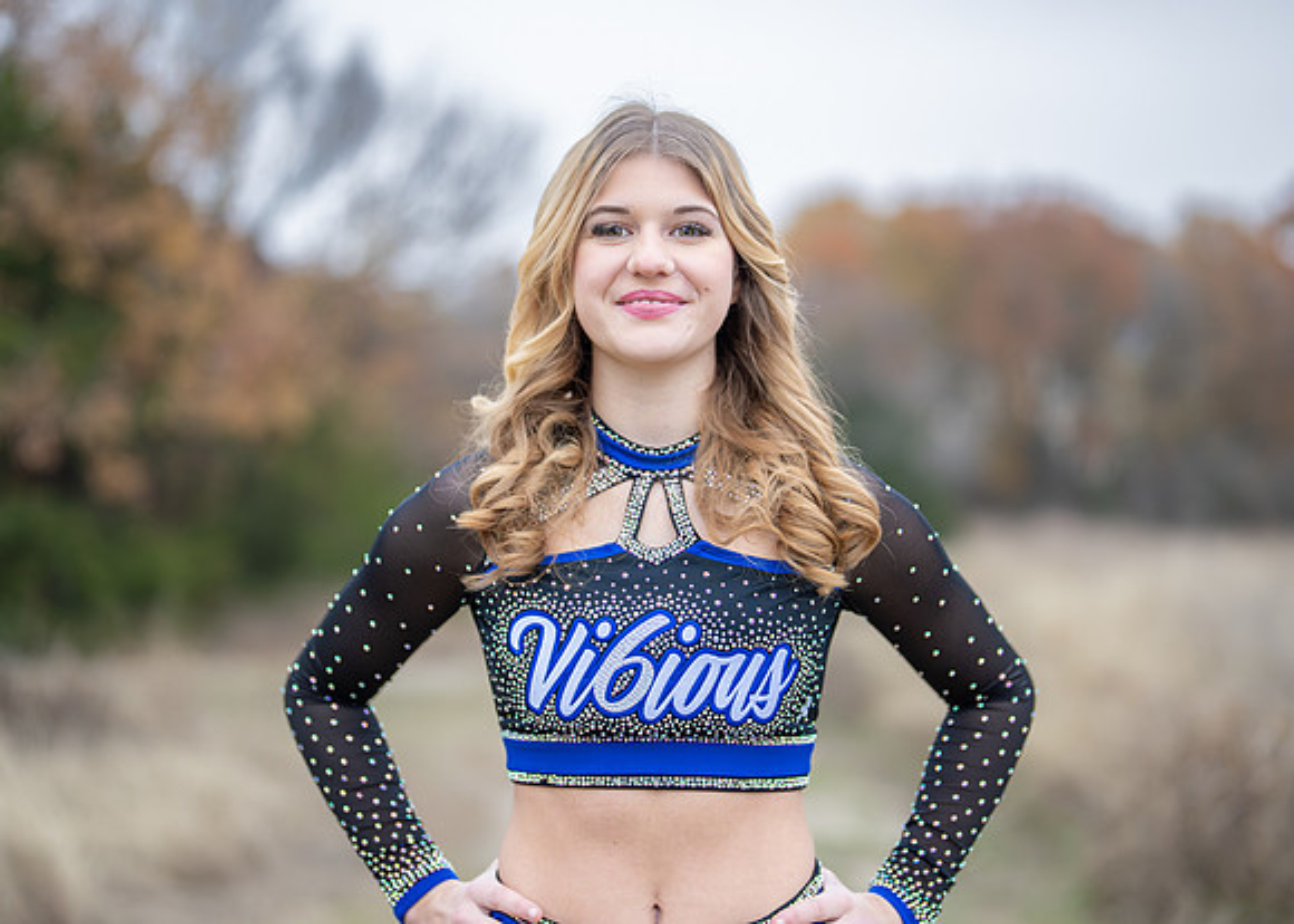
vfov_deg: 22.5
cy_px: 408
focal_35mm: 63
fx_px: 2319
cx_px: 644
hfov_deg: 31.2
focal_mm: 50
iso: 400
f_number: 1.2
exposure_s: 1/1000
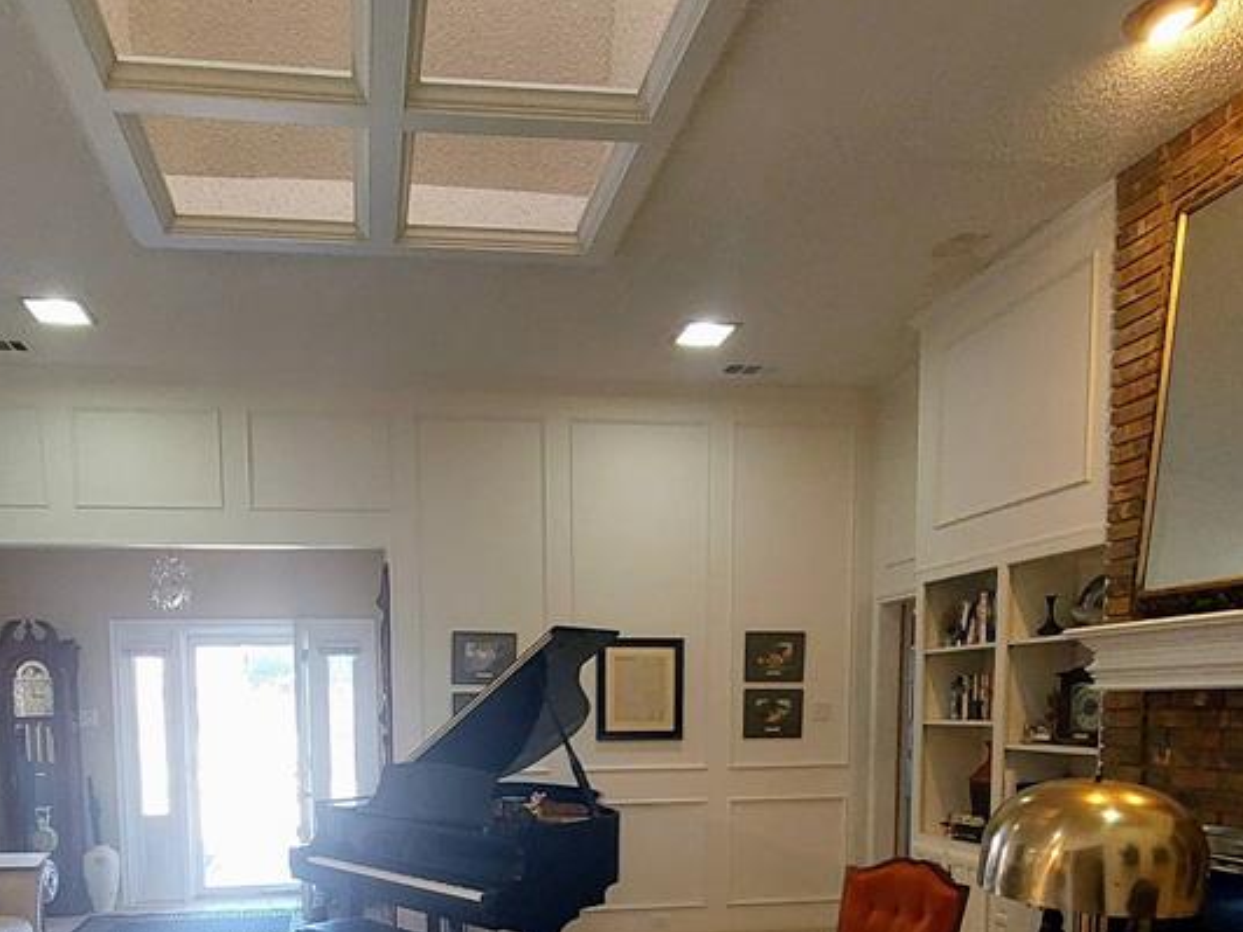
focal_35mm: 25
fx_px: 898
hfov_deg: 68.0
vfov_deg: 50.1
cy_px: 799
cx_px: 446
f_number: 2.2
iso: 320
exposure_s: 1/60
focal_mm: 1.74
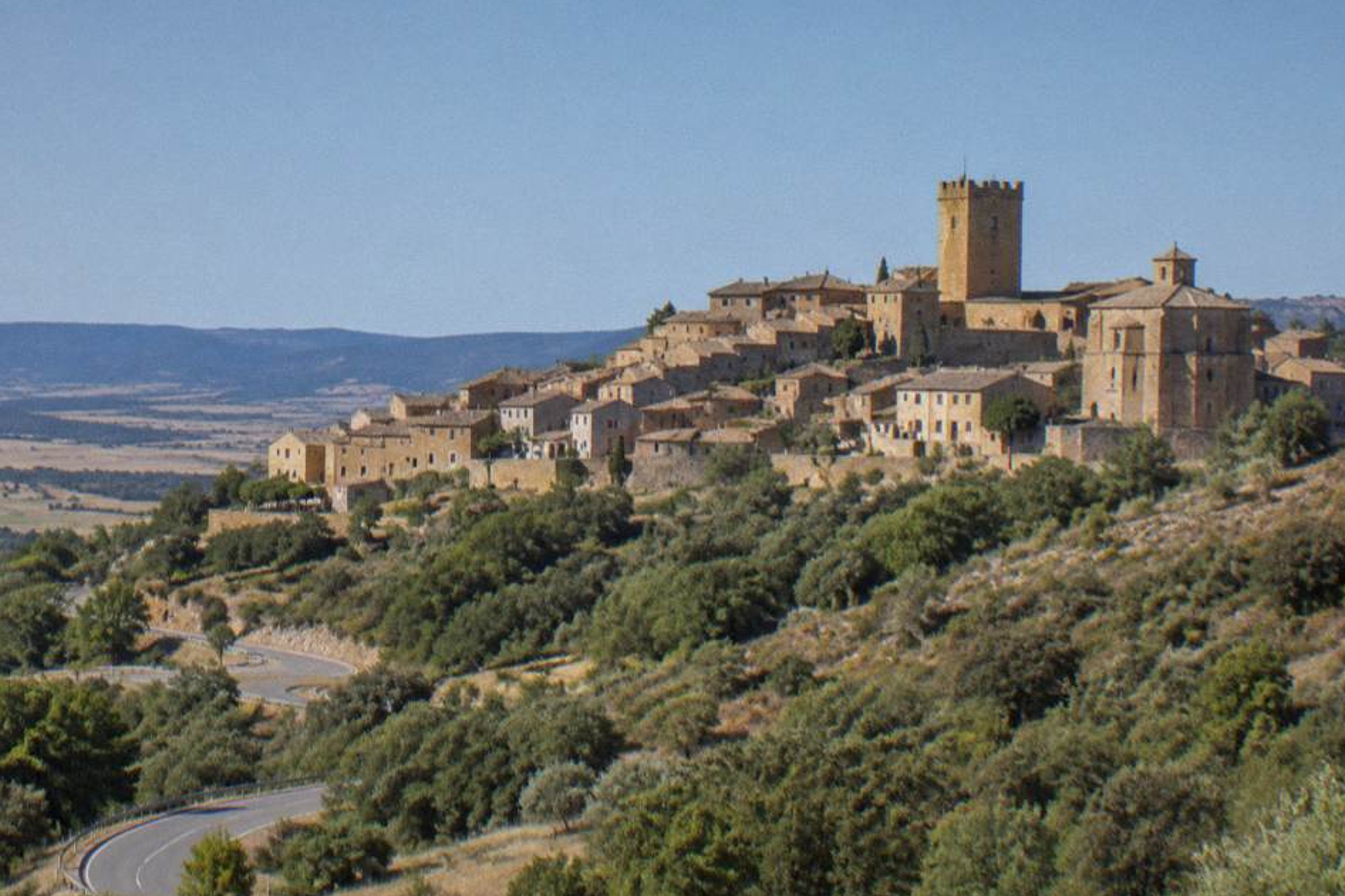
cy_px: 442
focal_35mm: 37
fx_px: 1382
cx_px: 687
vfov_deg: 35.9
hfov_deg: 51.9
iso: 400
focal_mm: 35
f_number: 7.1
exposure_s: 1/500
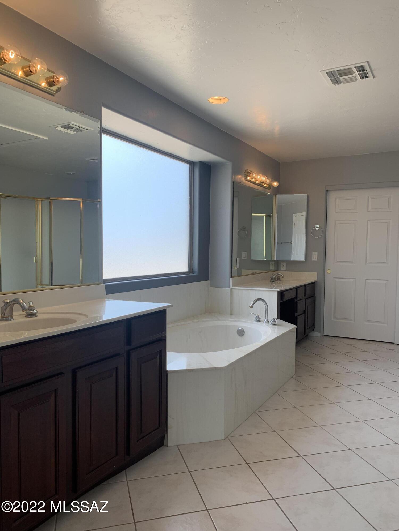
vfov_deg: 67.3
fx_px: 400
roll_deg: -0.5
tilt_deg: -3.2
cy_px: 266
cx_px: 200
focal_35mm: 26
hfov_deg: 53.1
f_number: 1.8
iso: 25
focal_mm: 4.25
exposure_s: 1/236
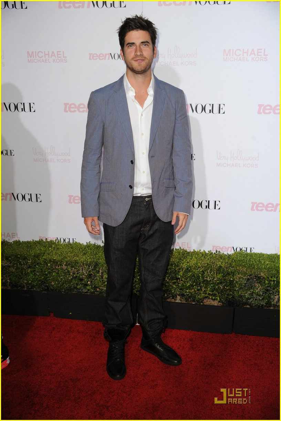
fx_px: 468
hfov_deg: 33.4
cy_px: 210
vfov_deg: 48.4
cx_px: 140
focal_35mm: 40
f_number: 5.6
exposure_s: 1/320
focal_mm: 40
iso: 250
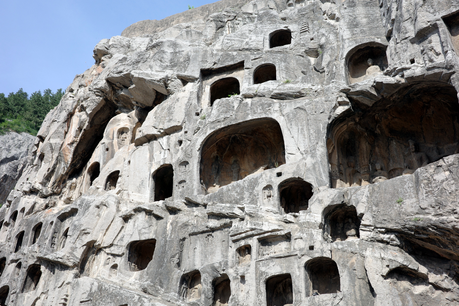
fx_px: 510
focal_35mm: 40
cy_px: 153
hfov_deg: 48.5
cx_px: 230
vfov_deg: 33.4
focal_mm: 26
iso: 200
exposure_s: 1/500
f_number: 5.6
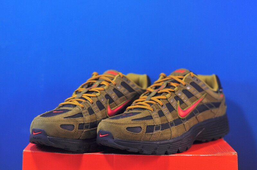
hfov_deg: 27.0
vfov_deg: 18.1
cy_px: 85
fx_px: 535
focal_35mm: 75
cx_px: 128
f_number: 2.5
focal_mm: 50
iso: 250
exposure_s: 1/320
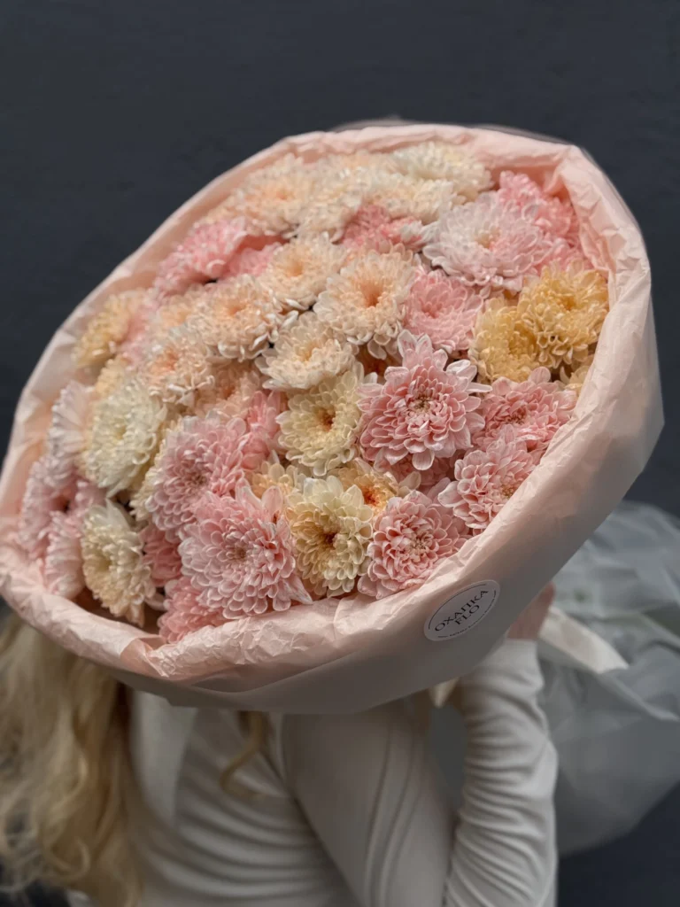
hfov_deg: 30.3
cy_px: 454
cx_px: 340
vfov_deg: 39.7
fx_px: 1257
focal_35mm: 48
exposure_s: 1/5848
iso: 64
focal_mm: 6.76
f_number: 1.78
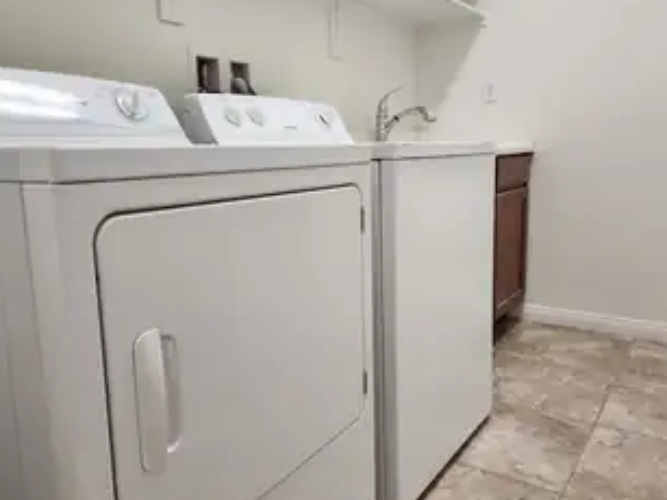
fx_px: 578
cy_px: 241
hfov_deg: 60.0
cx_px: 341
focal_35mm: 30
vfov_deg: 46.8
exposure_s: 1/120
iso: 200
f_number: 1.8
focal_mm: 6.4
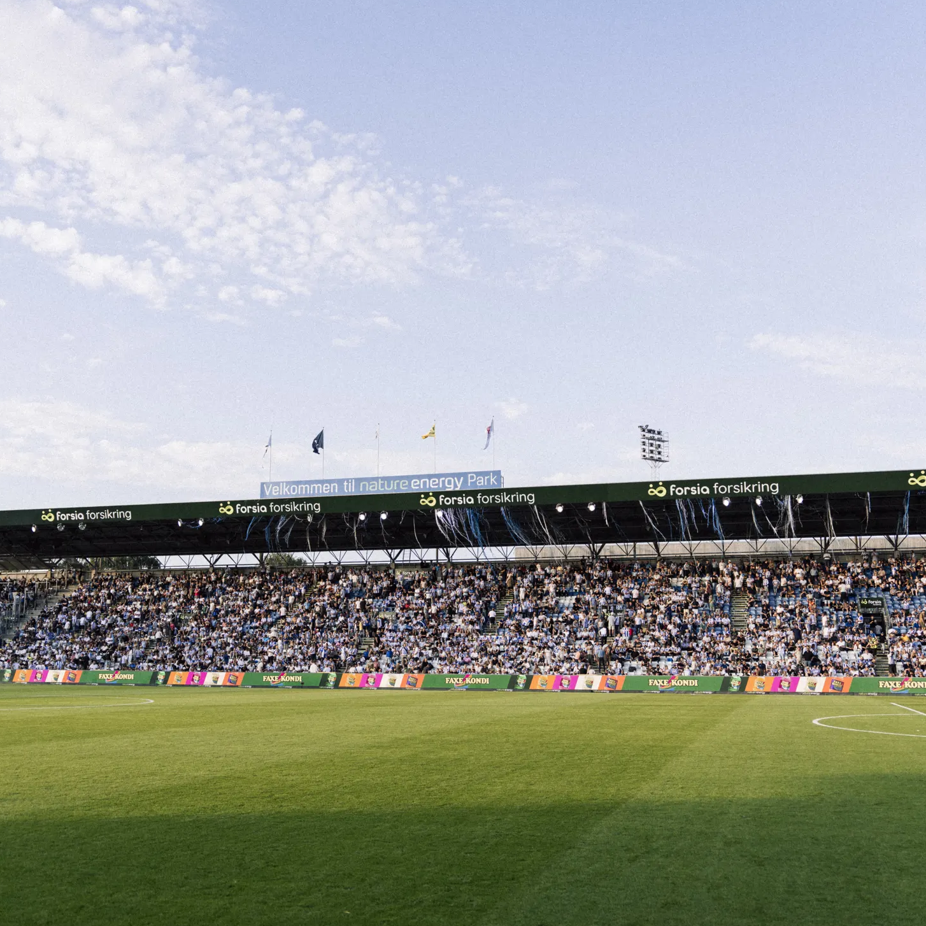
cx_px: 418
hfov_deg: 46.0
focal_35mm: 36
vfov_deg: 46.0
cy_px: 463
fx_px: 1090
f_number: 2.8
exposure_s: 1/400
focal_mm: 28
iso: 100
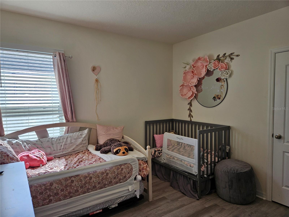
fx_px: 192
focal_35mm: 23
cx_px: 144
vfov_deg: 58.9
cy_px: 108
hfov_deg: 73.9
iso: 25
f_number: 1.8
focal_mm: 5.4
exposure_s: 1/170
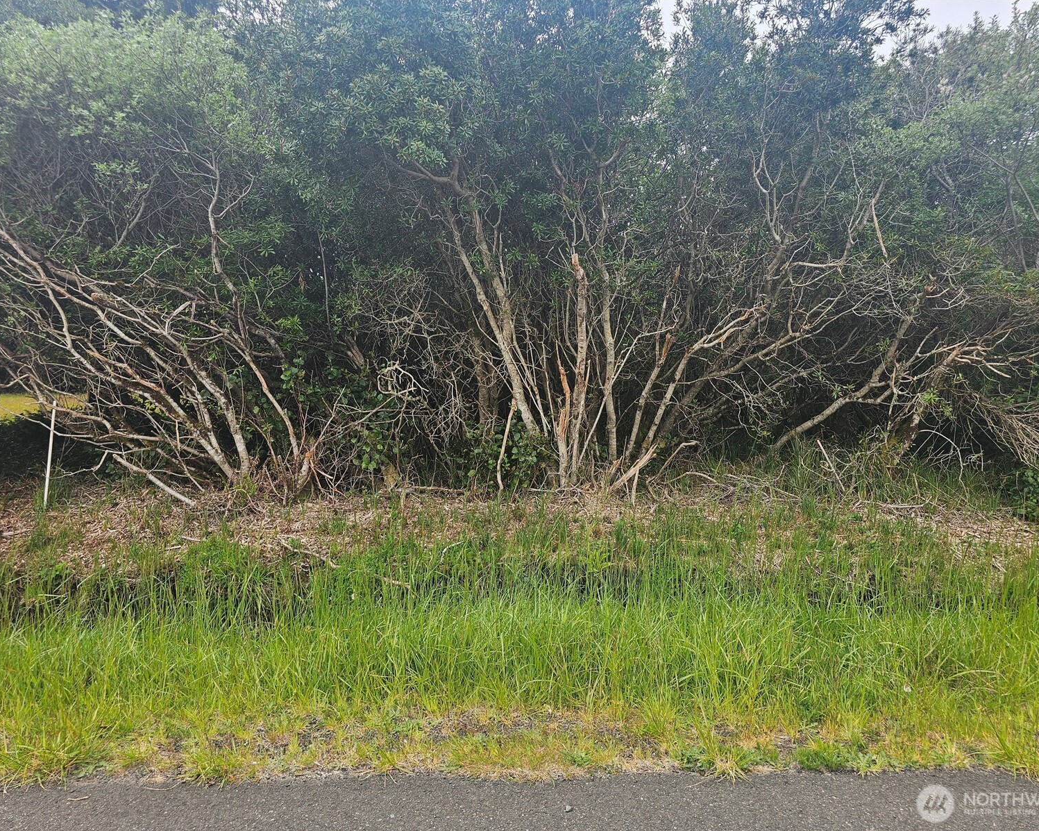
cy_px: 415
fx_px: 738
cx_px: 541
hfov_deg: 70.3
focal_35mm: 24
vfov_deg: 58.8
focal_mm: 6.3
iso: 10
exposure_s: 1/262
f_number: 1.7
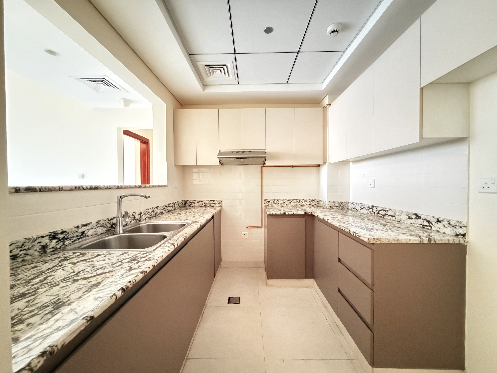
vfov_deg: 85.7
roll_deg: +0.9
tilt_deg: -0.9
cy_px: 186
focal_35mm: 14
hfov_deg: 102.1
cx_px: 248
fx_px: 201
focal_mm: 2.22
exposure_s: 1/19
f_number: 2.2
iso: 3200
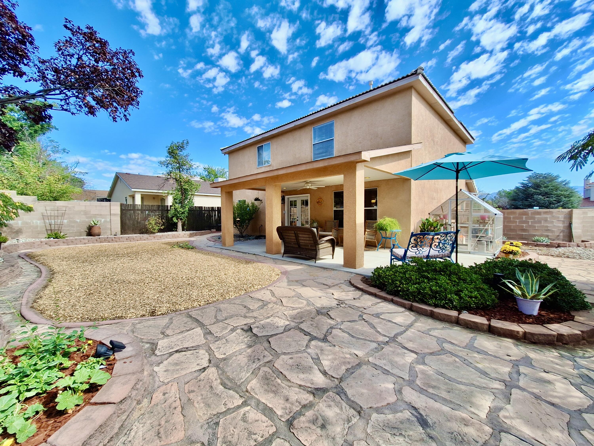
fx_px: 223
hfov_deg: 106.2
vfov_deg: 89.9
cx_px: 297
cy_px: 223
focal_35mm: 13
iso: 40
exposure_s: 1/1297
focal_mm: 1.74
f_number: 2.2
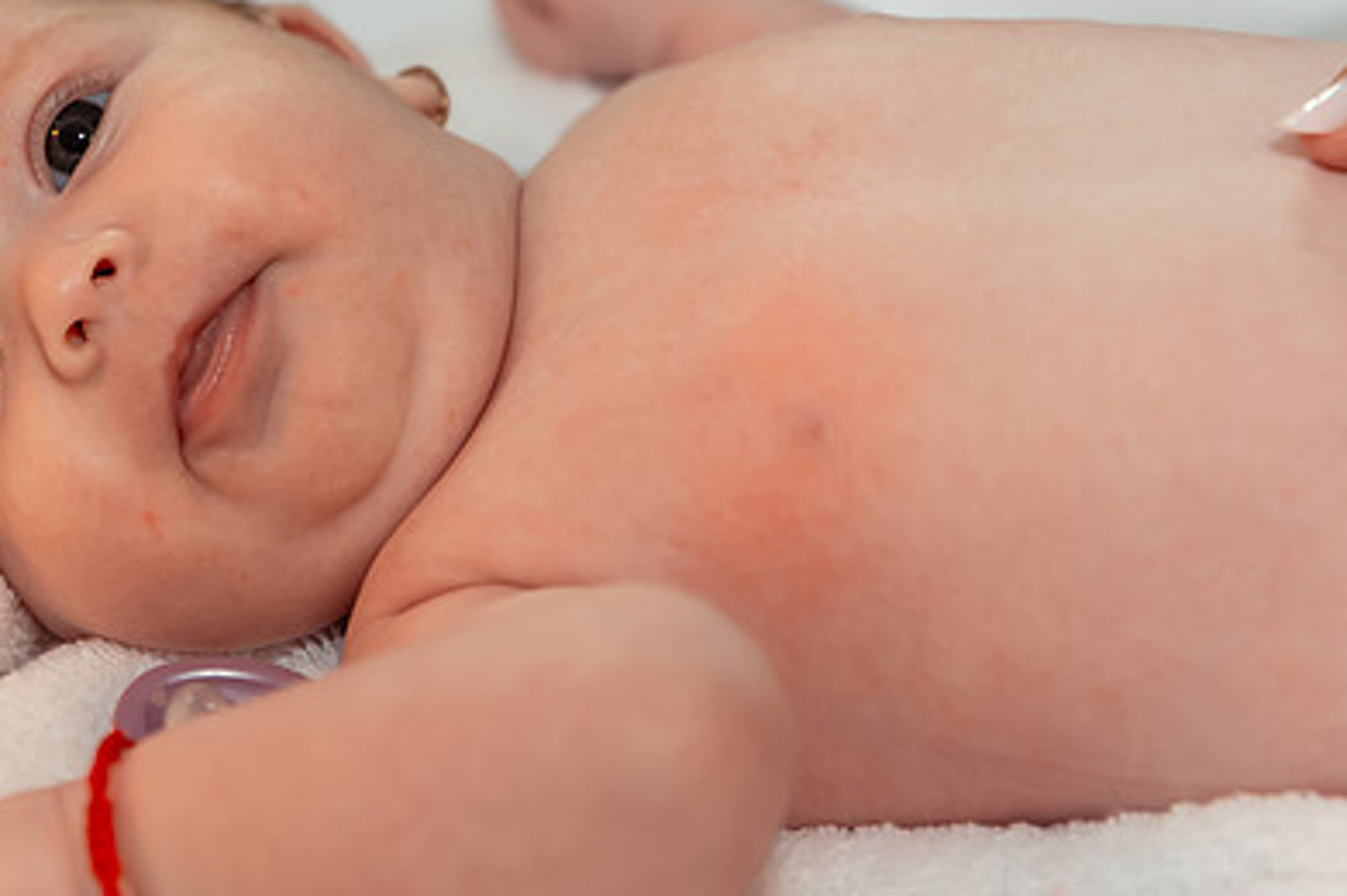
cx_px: 164
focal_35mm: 121
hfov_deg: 16.7
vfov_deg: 11.3
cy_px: 219
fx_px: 4524
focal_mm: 66
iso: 2500
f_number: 3.5
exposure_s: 1/250
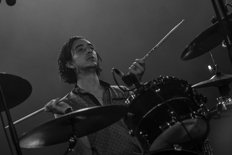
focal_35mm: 179
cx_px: 108
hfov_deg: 11.5
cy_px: 72
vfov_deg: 7.7
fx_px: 1153
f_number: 2.8
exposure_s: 1/100
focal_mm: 100
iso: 200
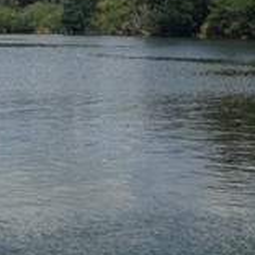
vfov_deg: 14.5
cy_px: 52
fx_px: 1000
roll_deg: -0.7
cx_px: -15
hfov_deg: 14.2
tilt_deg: -0.2
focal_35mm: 120
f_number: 2.4
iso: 50
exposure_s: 1/2262
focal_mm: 4.12
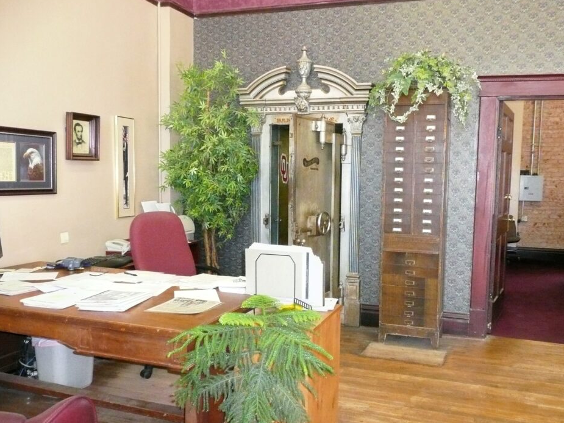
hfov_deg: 58.2
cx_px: 310
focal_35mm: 31
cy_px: 227
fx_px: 505
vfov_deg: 45.4
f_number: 3.3
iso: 640
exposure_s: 1/30
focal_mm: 4.6
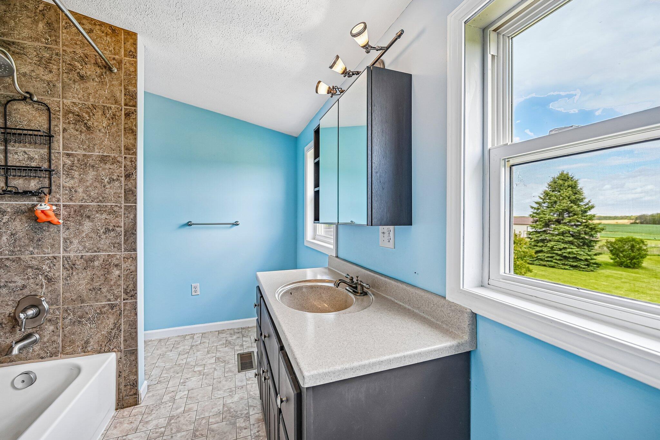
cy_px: 220
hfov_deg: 104.3
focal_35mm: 14
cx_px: 330
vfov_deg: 81.2
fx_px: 257
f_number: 4.8
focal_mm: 14
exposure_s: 1/125
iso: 400
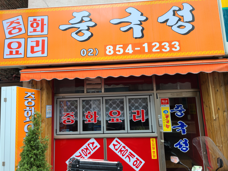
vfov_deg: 51.4
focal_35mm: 27
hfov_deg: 65.3
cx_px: 111
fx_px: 178
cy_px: 85
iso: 40
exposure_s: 1/122
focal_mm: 5.4
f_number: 1.8
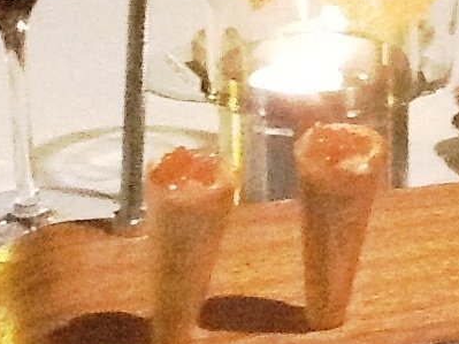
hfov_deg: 24.1
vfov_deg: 18.9
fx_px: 1021
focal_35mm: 77
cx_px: 467
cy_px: 52
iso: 800
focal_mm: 2.03
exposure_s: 1/15
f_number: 2.4
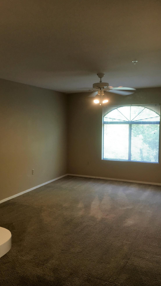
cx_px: 63
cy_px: 142
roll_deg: +0.2
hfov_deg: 36.5
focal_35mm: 32
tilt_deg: -3.6
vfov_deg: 61.0
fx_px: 243
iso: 32
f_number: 2.2
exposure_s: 1/33
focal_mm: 4.15
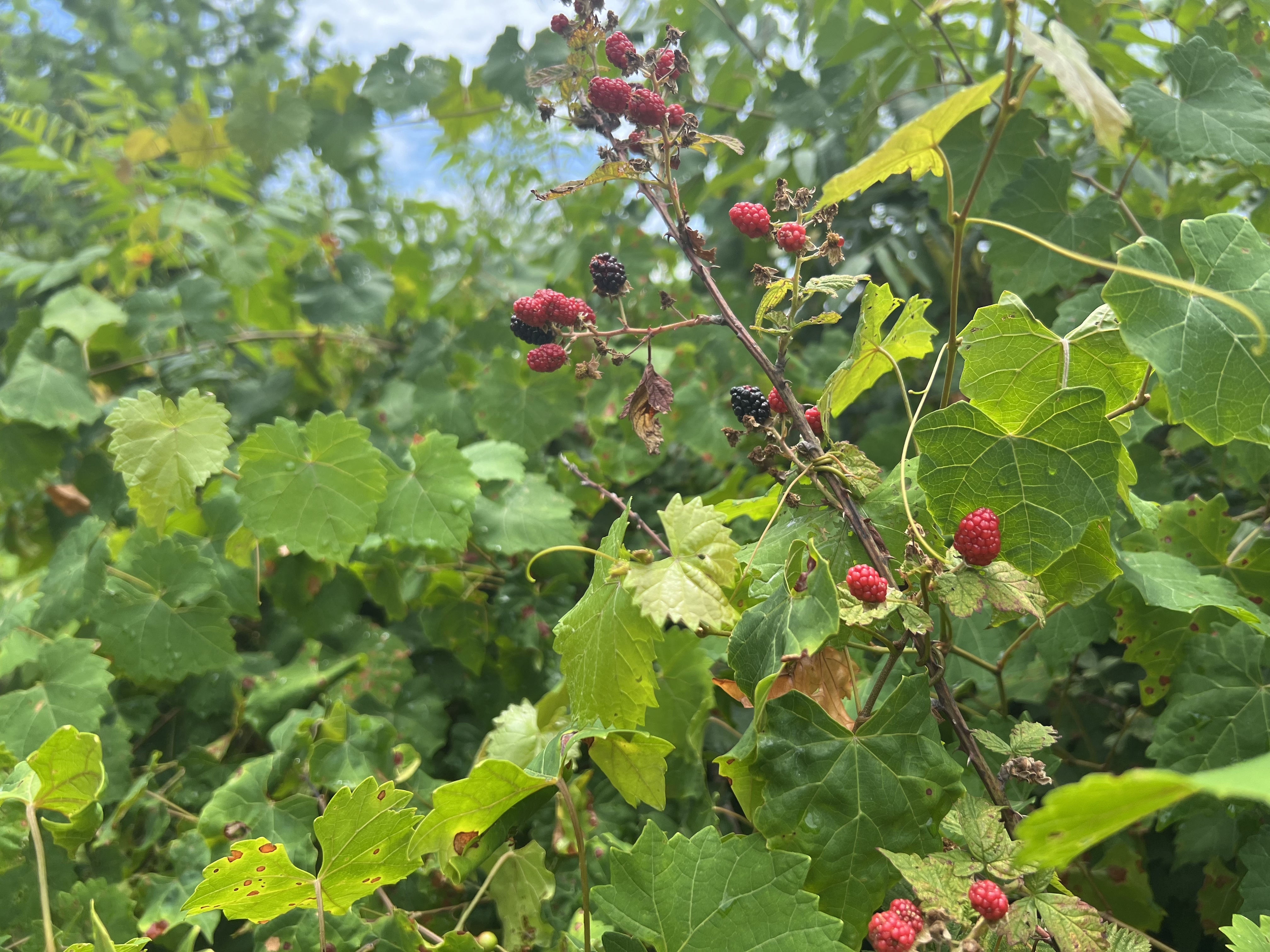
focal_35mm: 26
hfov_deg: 67.3
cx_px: 635
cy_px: 476
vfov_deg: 53.1
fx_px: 954
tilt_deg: -5.4
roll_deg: -0.2
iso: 50
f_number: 1.5
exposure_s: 1/1449
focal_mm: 5.7
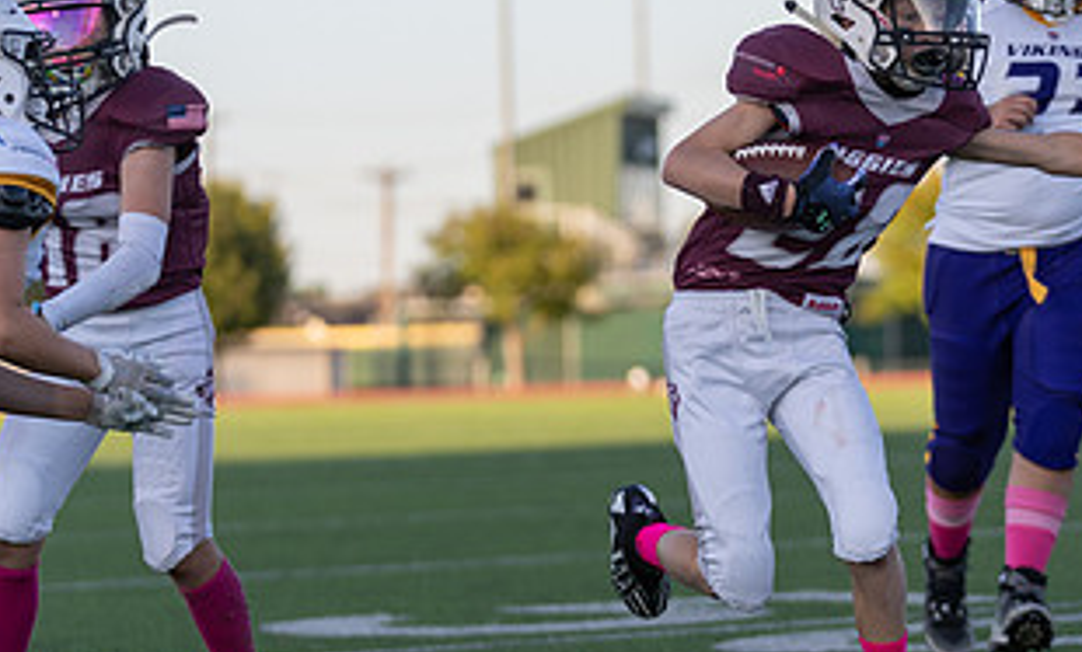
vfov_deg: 5.8
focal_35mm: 219
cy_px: 340
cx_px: 783
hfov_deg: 9.7
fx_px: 6395
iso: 250
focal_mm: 106
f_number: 2.8
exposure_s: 1/1250
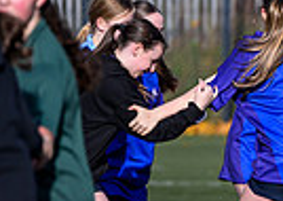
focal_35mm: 1095
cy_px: 192
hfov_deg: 1.8
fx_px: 8779
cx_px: 721
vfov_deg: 1.3
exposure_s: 1/5000
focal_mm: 200
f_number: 3.5
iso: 500
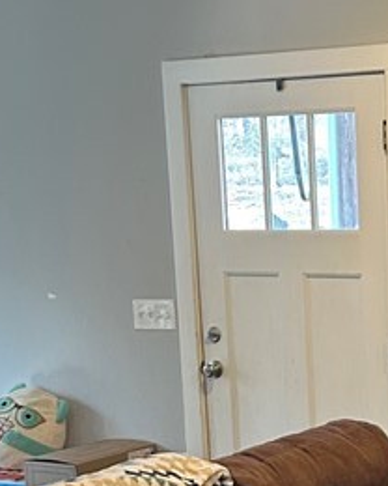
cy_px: 479
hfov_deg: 15.0
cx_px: 431
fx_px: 1435
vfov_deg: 18.7
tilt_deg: -9.4
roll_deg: +1.8
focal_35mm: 100
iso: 250
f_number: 1.5
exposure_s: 1/60
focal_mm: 5.7
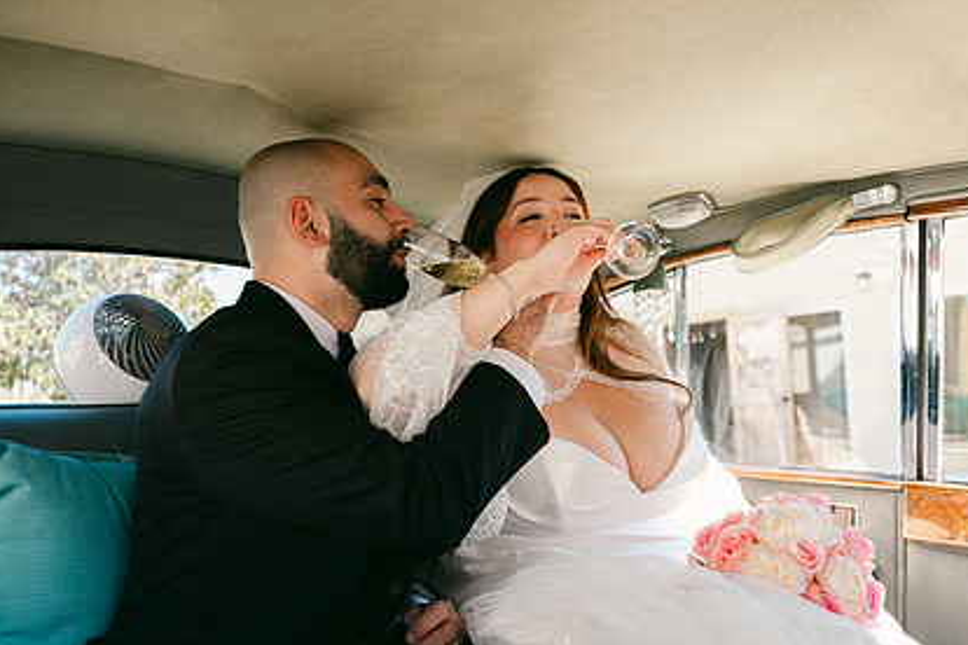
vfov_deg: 37.6
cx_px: 484
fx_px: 941
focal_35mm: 35
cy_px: 410
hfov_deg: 54.4
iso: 125
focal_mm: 30
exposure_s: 1/80
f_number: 4
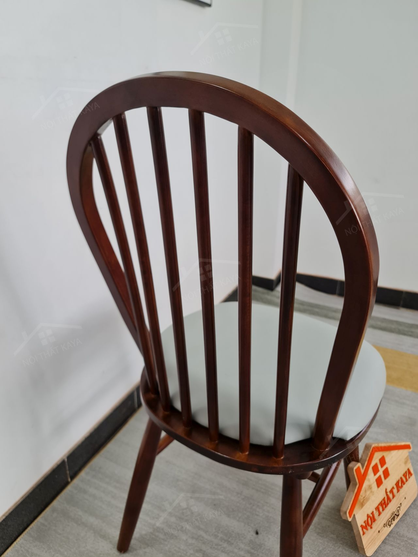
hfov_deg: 54.9
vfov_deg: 69.4
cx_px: 209
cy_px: 278
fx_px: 403
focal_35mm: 25
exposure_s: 1/100
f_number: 1.8
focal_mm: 7
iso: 80
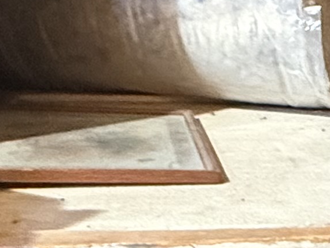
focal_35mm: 99
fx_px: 944
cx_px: 416
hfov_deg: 18.6
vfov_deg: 14.9
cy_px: 81
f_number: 2.2
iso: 1000
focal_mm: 2.22
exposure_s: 1/50
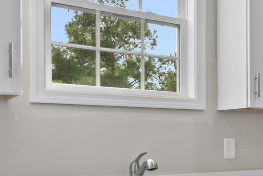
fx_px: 424
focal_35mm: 58
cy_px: 134
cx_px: 280
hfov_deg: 31.1
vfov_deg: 23.1
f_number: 7.1
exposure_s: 1/30
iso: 640
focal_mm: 14
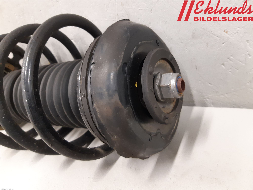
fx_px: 190
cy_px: 95
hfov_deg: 67.3
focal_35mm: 26
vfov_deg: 53.1
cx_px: 126
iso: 200
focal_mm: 3.93
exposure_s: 1/25
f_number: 1.7
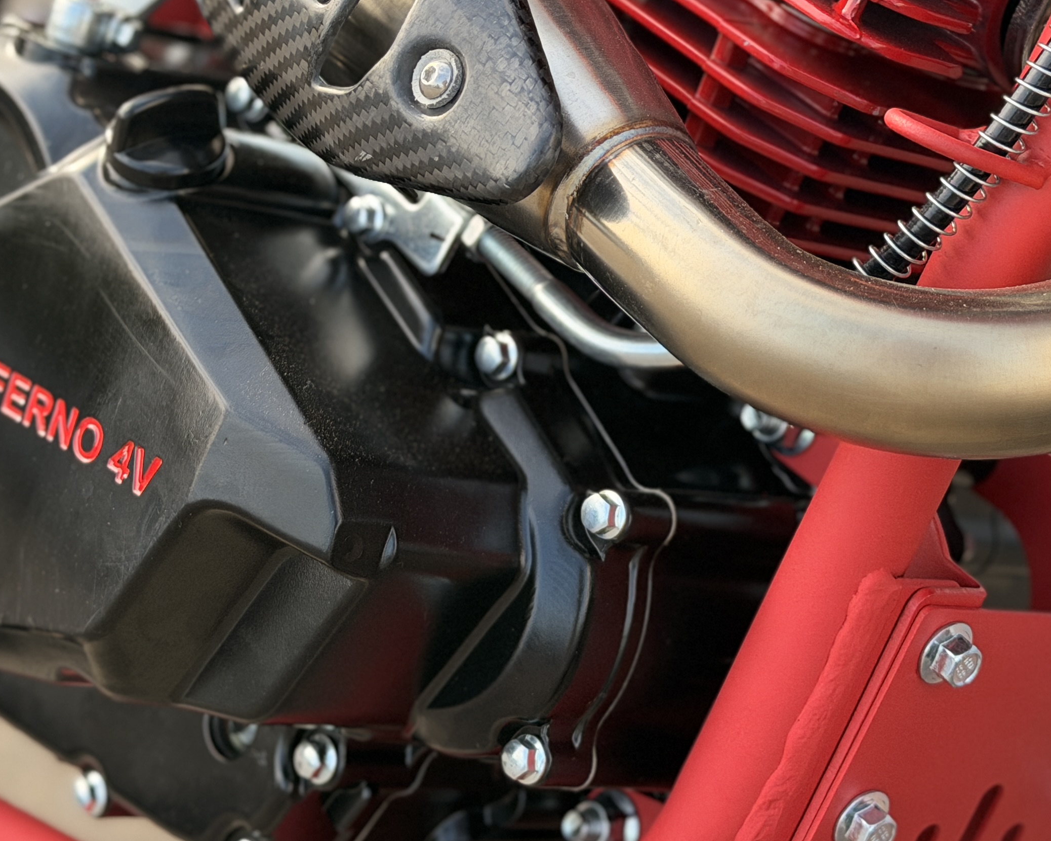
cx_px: 490
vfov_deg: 16.7
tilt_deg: -18.6
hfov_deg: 21.0
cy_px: 85
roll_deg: +0.3
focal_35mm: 91
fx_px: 2831
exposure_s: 1/669
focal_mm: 6.76
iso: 100
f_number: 1.78
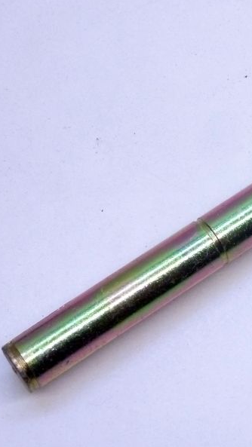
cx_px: 320
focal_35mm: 108
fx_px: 1282
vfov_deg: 19.8
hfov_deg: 11.0
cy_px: 211
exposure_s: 1/25
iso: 400
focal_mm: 10.3
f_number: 4
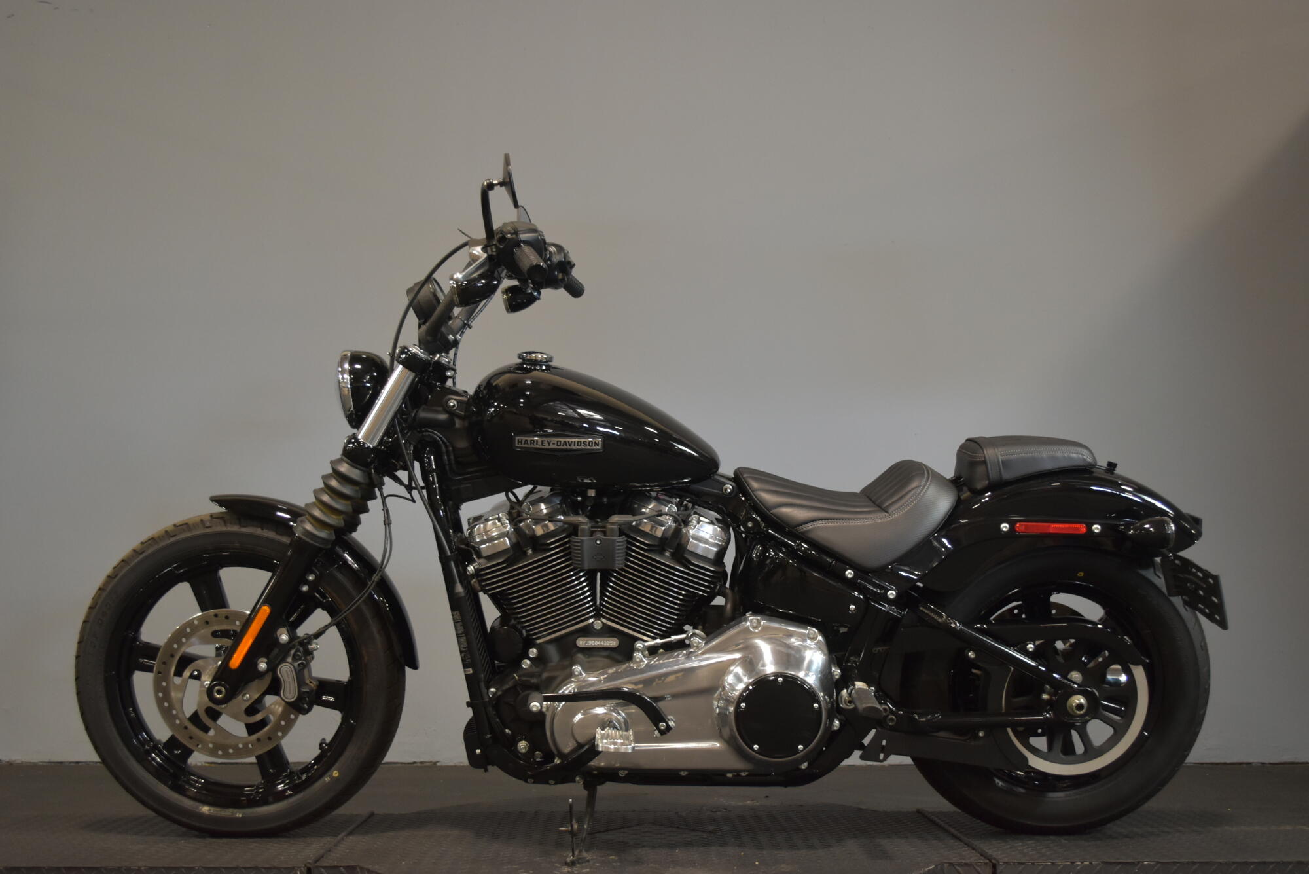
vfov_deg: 36.9
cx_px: 654
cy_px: 437
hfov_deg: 53.1
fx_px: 1309
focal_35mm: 36
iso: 1000
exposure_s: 1/30
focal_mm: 24
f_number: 4
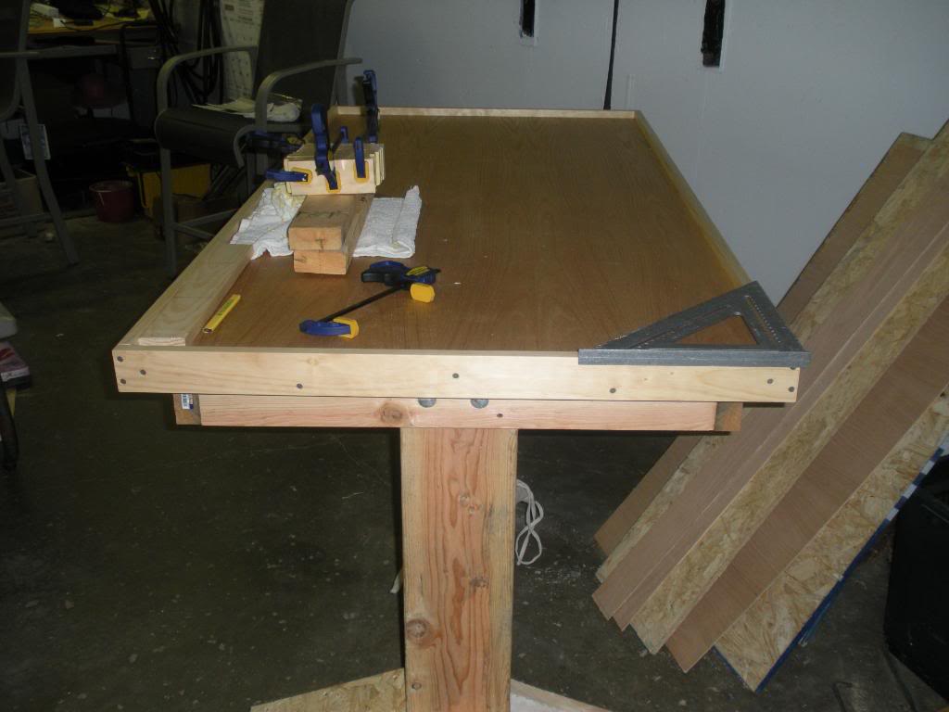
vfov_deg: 39.7
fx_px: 987
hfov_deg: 51.4
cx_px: 474
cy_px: 356
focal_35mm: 36
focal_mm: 6.3
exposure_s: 1/60
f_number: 3.5
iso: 150
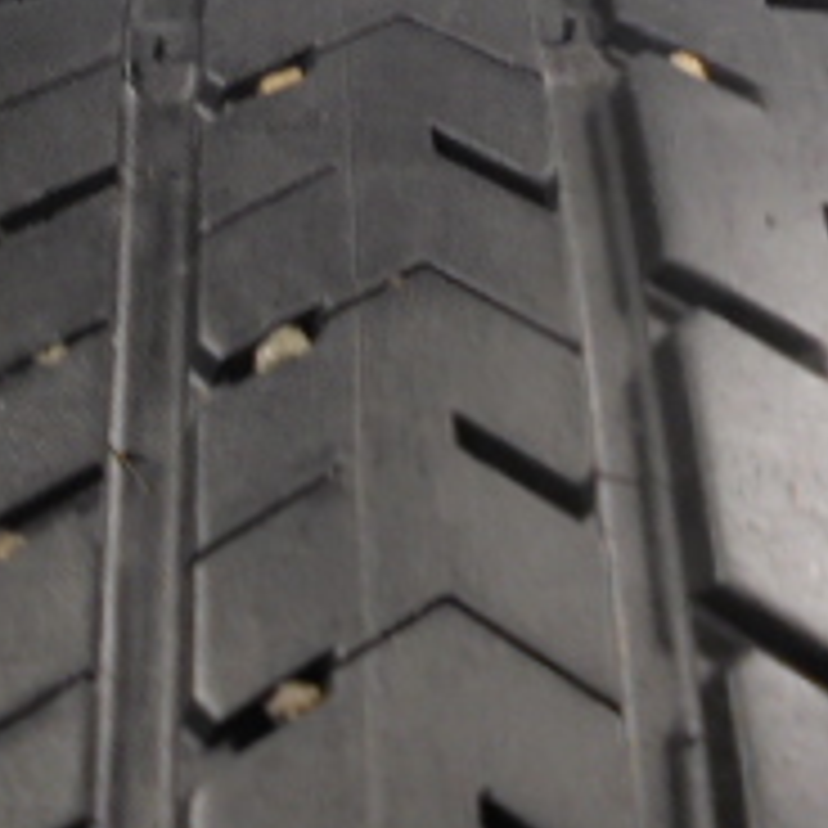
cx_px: 144
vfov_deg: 21.0
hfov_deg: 21.3
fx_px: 2165
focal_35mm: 80
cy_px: 27
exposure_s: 1/30
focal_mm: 4.6
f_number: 3.5
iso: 100
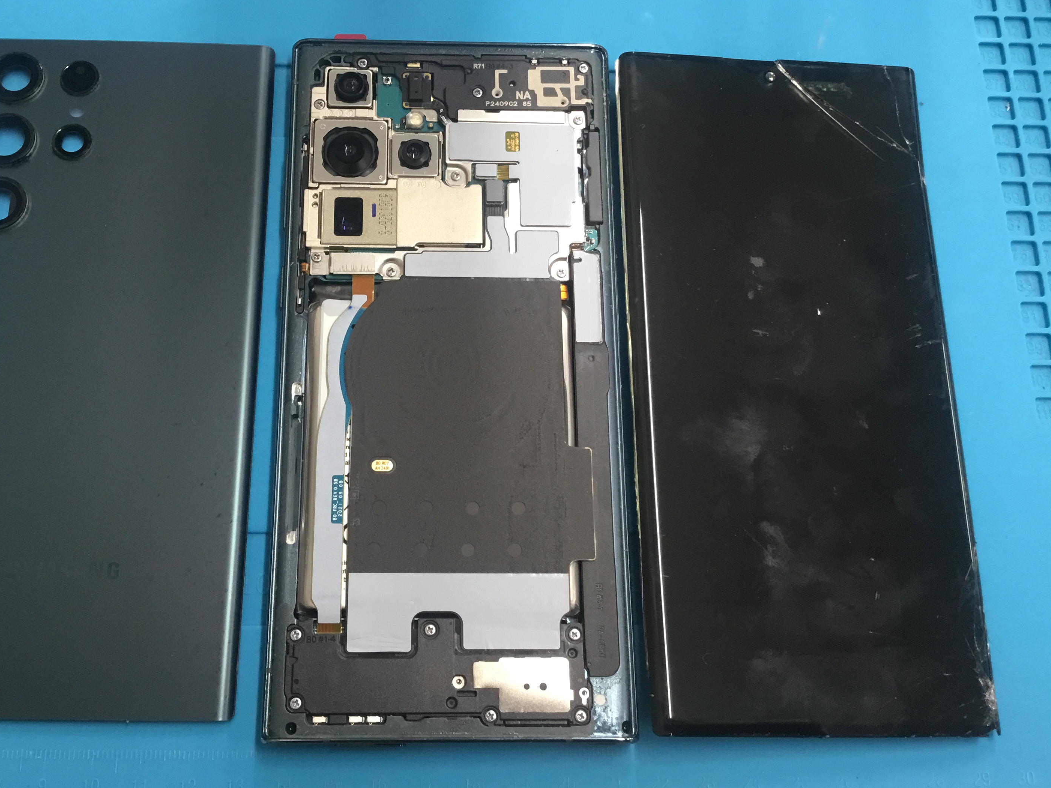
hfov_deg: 51.2
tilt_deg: -73.5
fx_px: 1093
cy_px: 387
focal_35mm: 36
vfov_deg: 39.7
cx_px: 456
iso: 100
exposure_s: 1/30
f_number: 2.4
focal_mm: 3.3
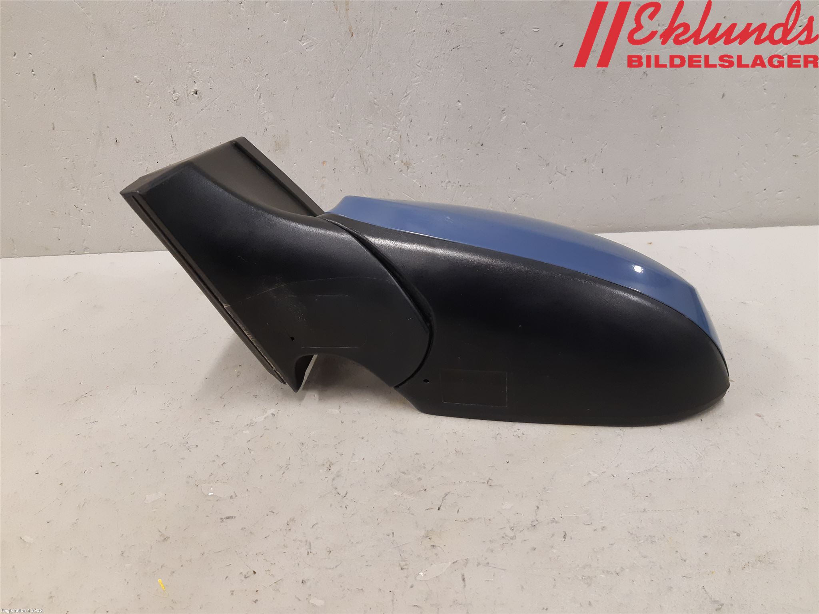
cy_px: 307
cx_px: 410
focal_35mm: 26
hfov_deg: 67.3
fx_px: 615
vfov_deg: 53.1
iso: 200
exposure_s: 1/50
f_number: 1.7
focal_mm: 3.93
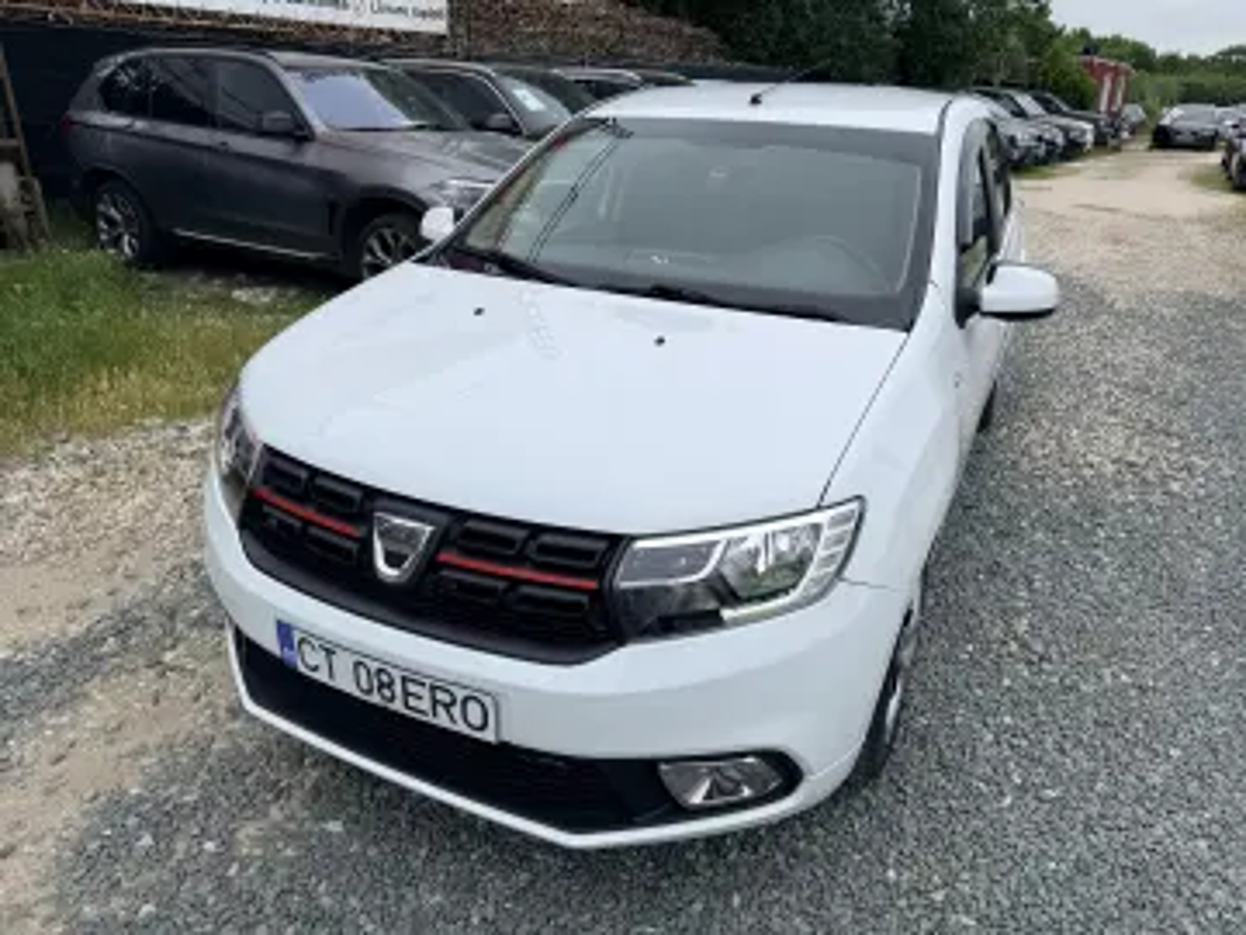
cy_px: 468
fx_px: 864
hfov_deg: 71.6
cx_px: 623
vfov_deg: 56.8
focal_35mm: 24
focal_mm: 6.76
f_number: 1.78
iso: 80
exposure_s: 1/4405
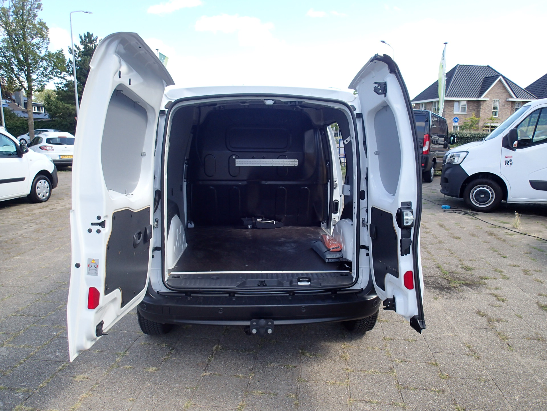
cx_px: 274
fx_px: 395
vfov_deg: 54.9
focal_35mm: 25
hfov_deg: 69.4
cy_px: 206
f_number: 2.8
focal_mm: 4.5
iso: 100
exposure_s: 1/400
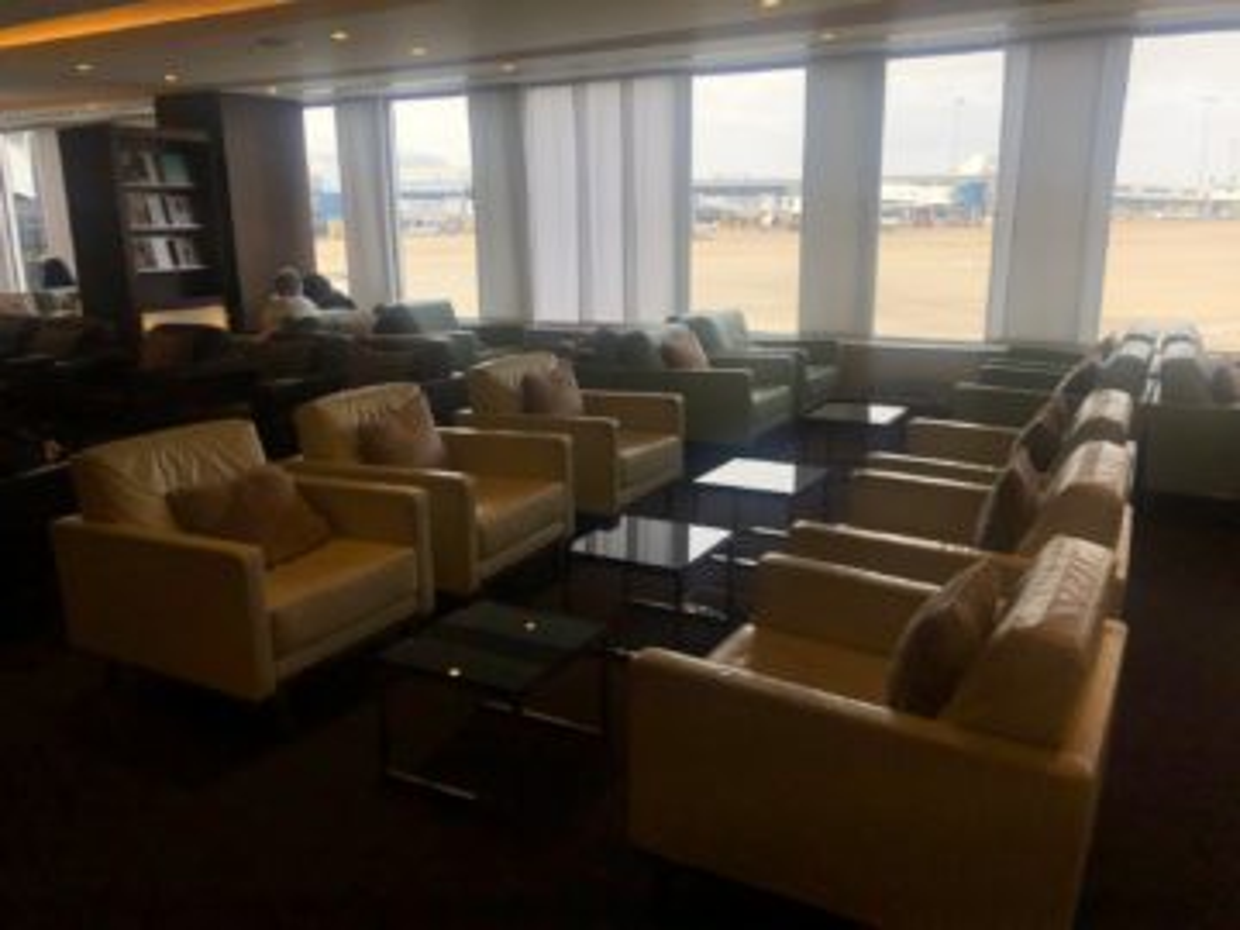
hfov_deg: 63.4
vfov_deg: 49.7
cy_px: 465
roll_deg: +2.1
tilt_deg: -13.6
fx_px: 1003
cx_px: 620
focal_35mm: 28
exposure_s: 1/279
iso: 20
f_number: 1.8
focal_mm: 4
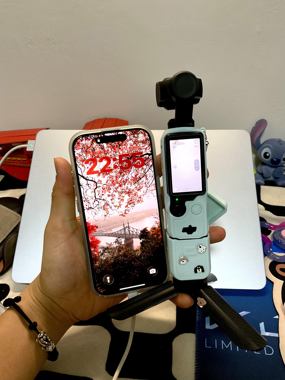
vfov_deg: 61.7
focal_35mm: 29
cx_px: 142
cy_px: 190
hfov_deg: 48.2
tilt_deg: -33.5
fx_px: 318
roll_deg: +3.2
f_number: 1.8
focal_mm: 3
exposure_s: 1/60
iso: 160
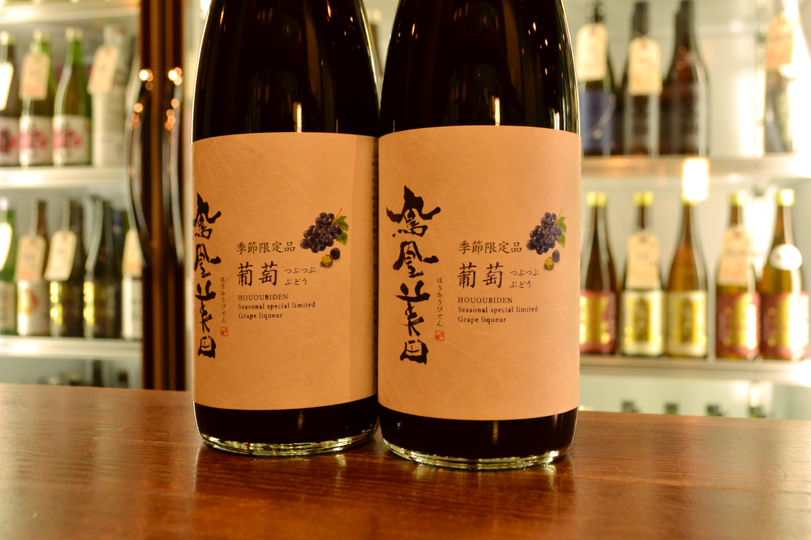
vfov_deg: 36.9
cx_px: 406
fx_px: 811
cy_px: 270
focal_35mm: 36
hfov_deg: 53.1
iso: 1600
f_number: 5.6
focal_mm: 24
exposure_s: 1/125
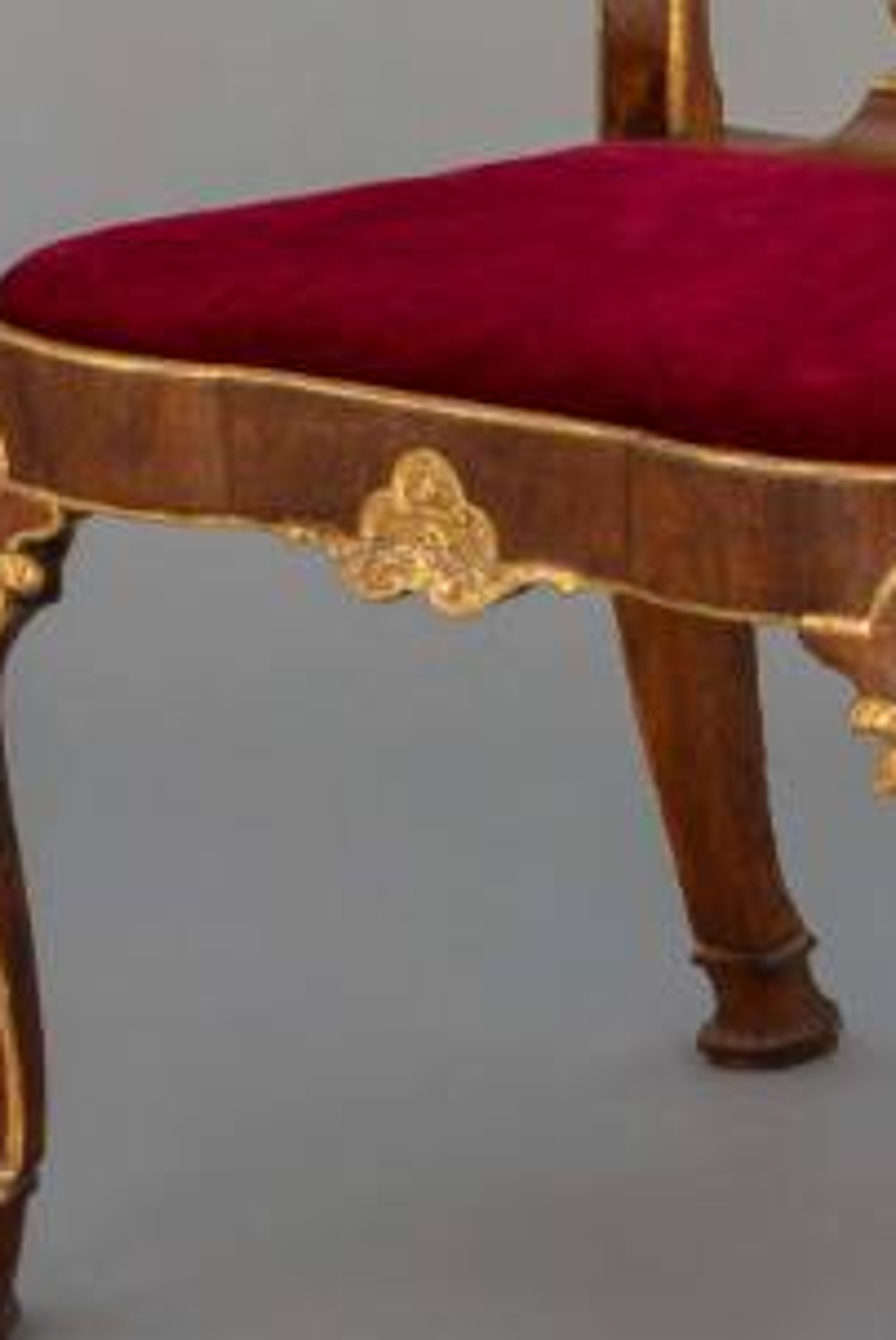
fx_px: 9684
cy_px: 64
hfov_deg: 5.3
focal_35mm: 260
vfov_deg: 7.9
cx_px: 741
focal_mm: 105
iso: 100
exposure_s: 1/160
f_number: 20
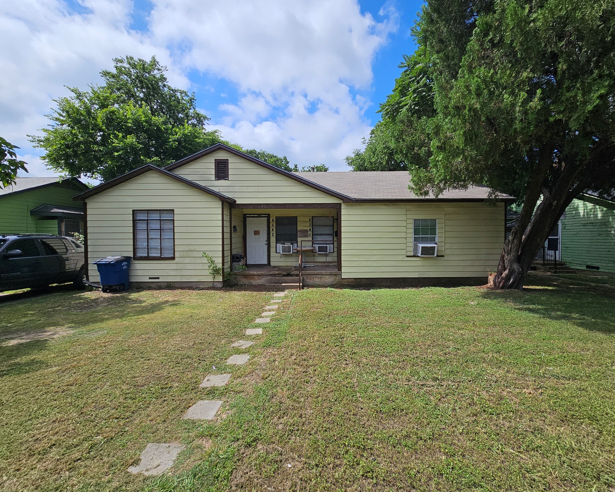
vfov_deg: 88.0
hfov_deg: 100.7
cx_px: 315
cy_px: 245
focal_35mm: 14
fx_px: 255
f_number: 2.2
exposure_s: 1/3100
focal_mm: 2.2
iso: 50
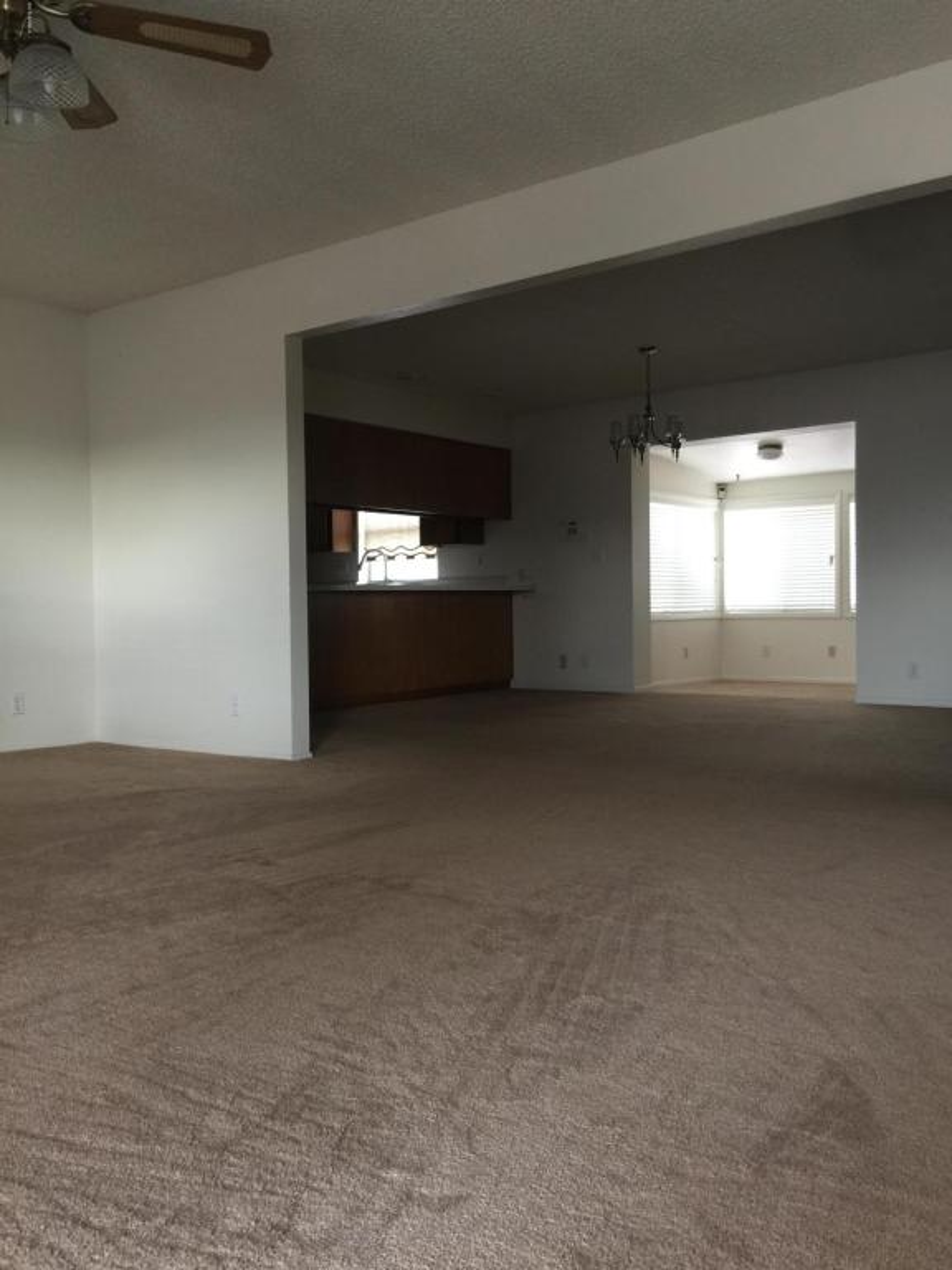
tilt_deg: -0.1
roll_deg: +0.2
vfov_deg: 61.7
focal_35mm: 29
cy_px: 635
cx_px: 476
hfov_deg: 48.2
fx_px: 1063
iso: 50
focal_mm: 4.15
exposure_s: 1/15
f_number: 2.2
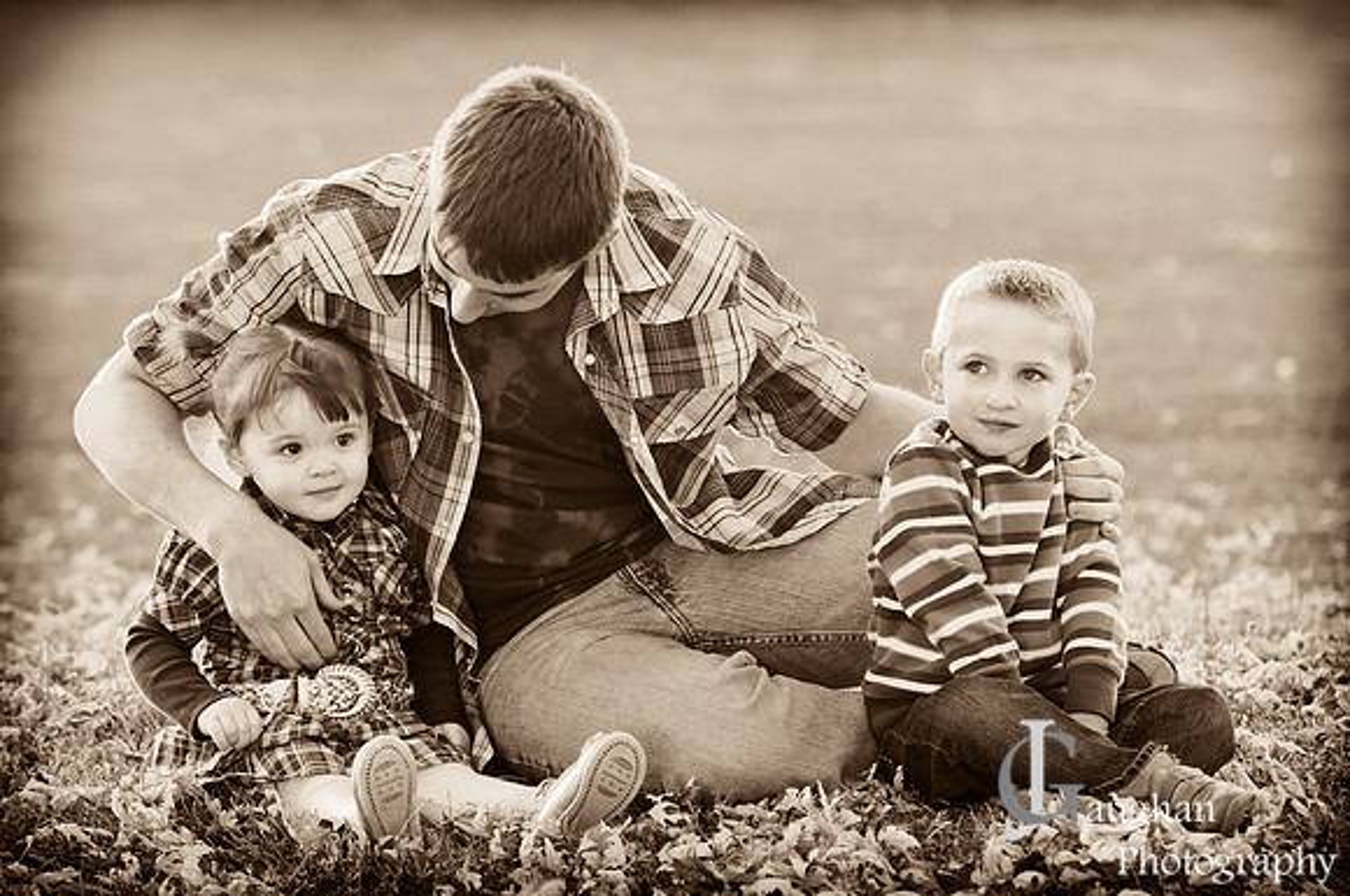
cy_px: 448
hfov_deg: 12.2
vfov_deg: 8.1
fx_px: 6291
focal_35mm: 168
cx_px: 675
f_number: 3.5
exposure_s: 1/125
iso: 800
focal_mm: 112
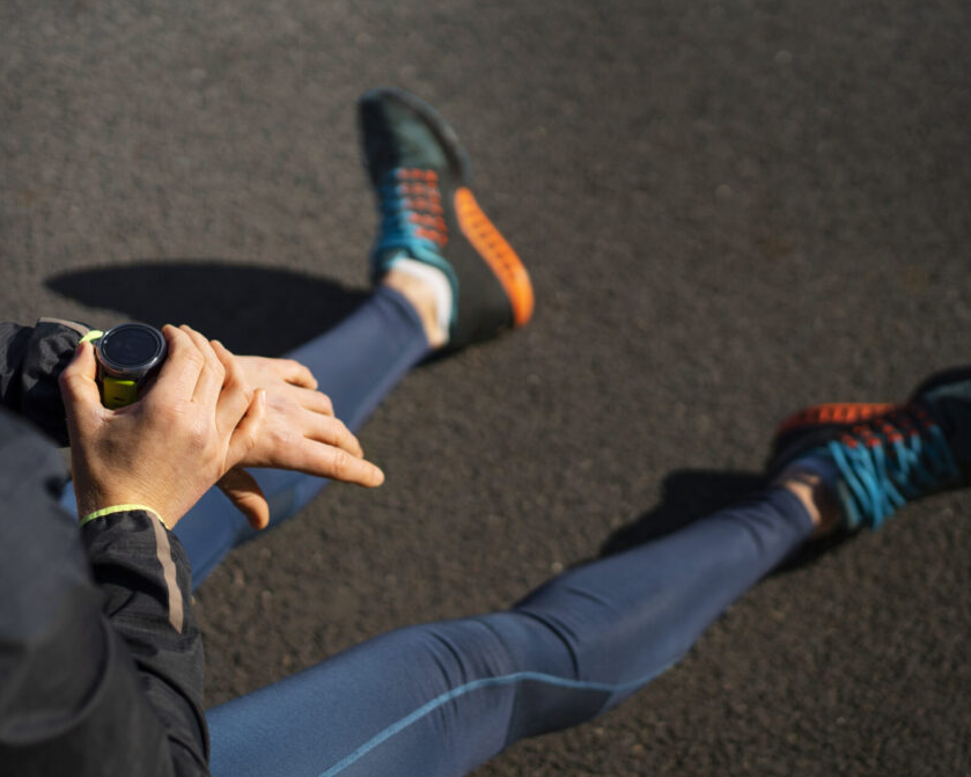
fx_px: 1810
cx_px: 564
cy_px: 390
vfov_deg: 24.2
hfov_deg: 30.0
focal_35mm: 63
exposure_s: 1/5000
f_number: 2.2
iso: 100
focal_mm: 55
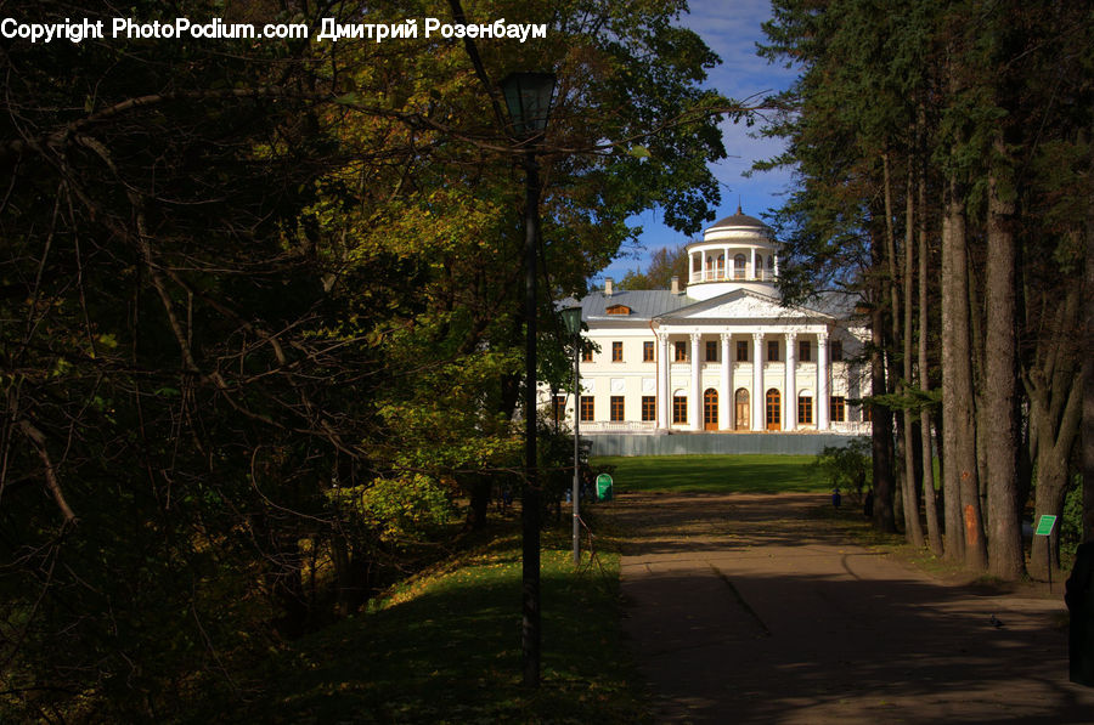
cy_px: 362
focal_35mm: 48
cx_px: 547
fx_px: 1456
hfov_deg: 41.2
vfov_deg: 28.0
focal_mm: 48
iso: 200
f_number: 8
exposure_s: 1/250
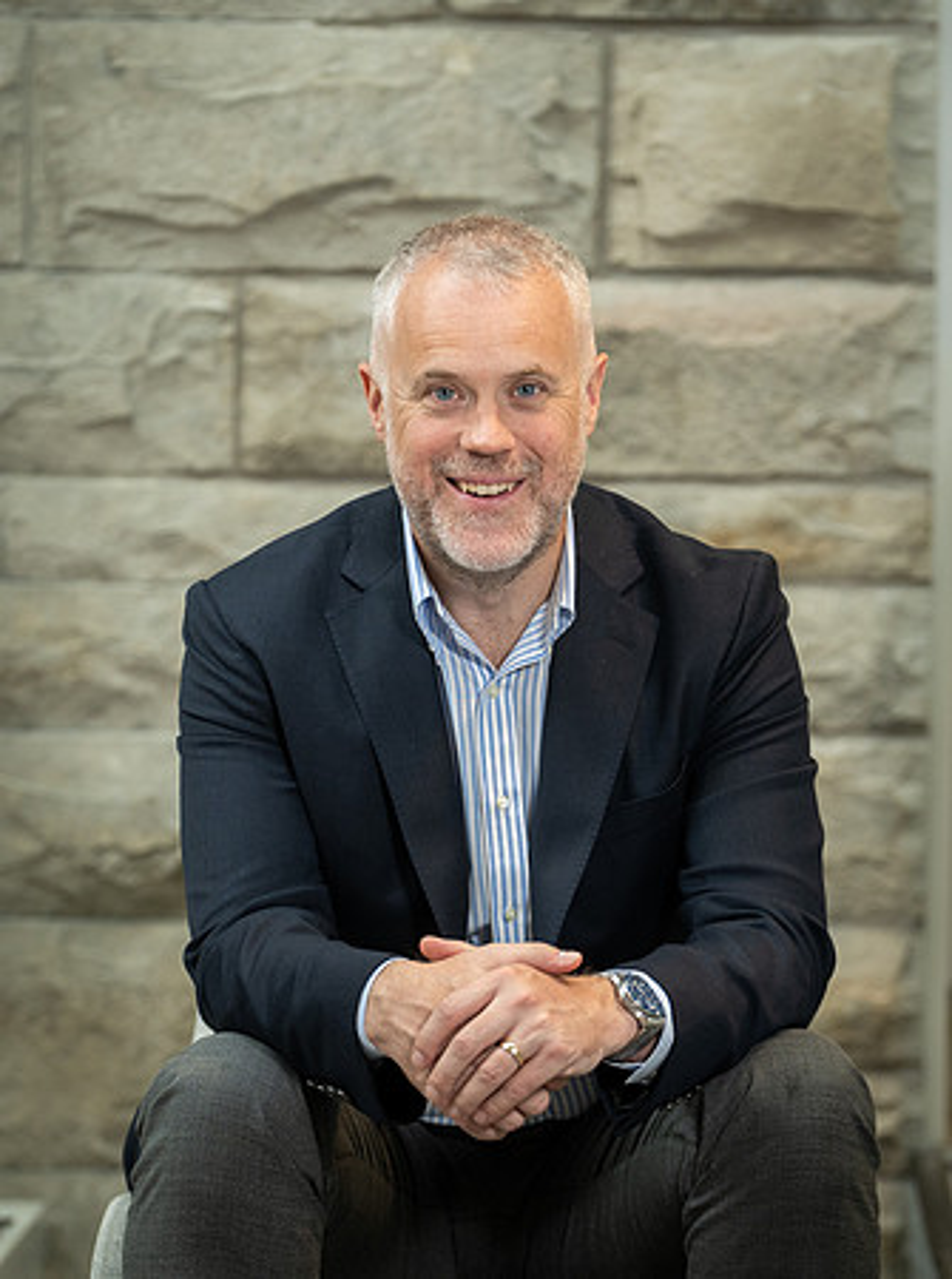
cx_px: 377
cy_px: 637
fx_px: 6845
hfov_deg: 8.0
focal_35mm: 186
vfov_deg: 10.7
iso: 1000
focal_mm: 125
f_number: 3.2
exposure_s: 1/160
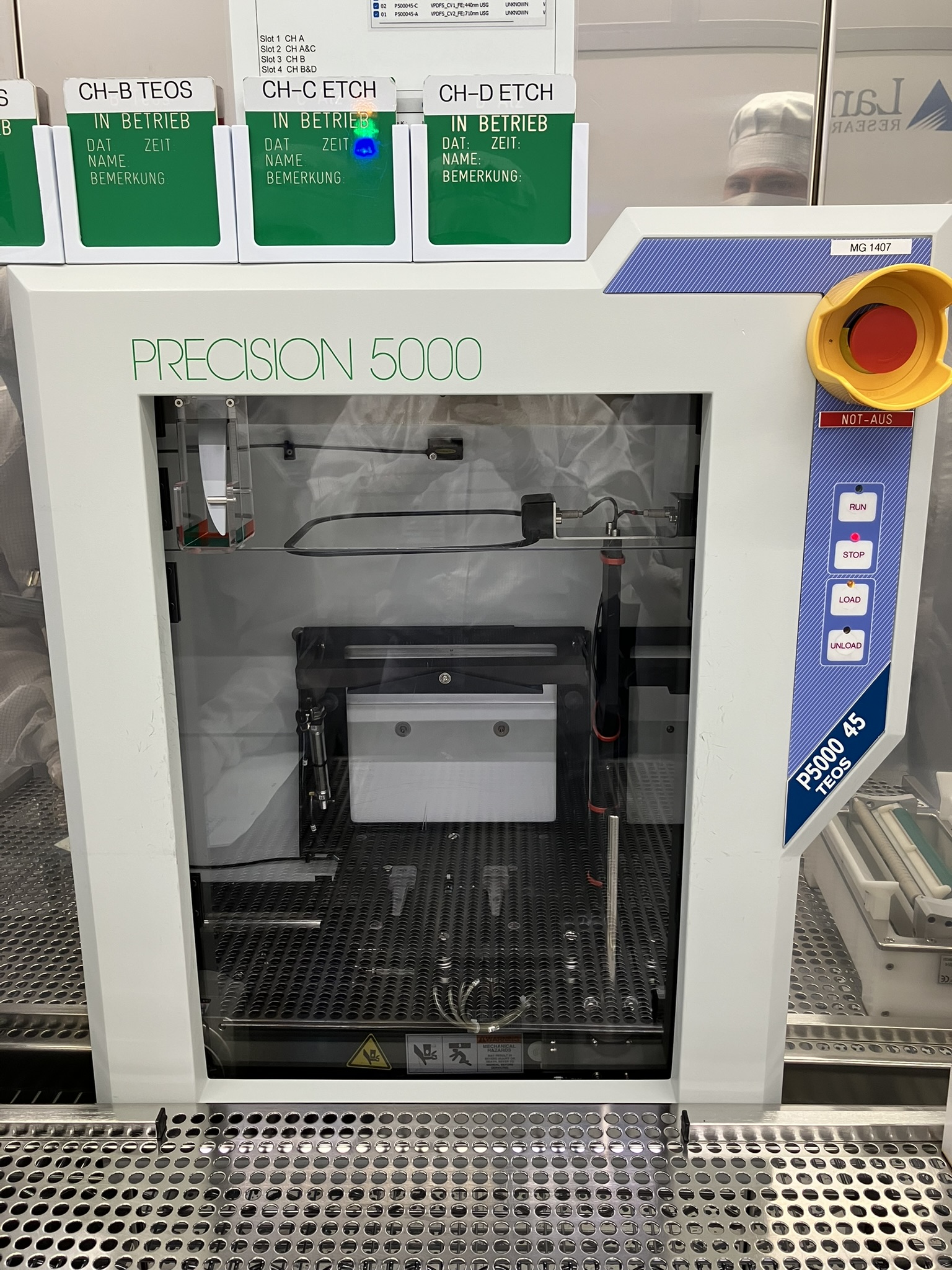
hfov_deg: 49.7
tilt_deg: -13.3
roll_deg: +0.1
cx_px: 476
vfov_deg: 63.4
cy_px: 635
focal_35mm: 28
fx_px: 1027
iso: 64
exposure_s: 1/50
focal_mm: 3.99
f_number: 1.8
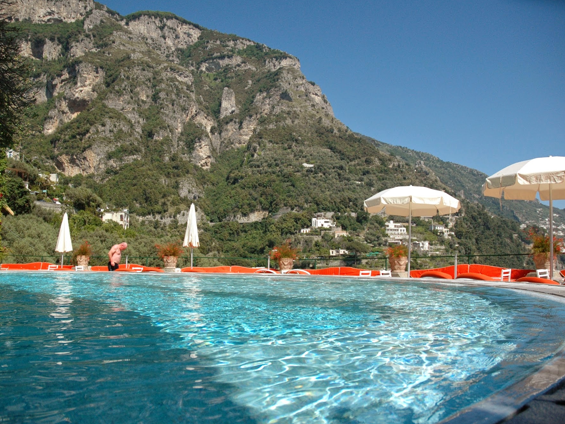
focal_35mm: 30
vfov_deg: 46.8
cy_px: 208
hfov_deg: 60.0
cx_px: 273
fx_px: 490
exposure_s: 1/5000
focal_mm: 18
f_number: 3.5
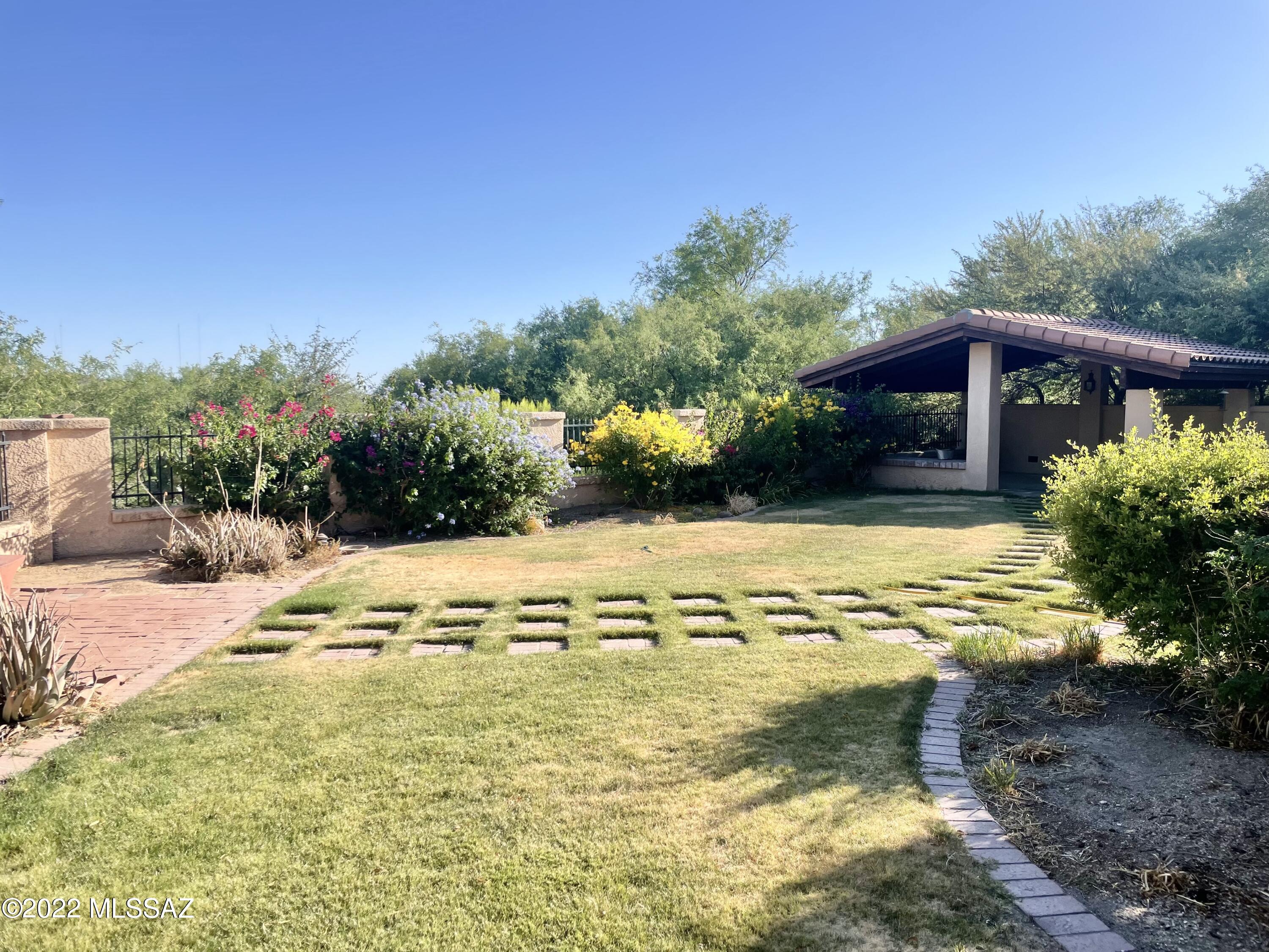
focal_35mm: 26
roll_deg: +0.2
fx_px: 953
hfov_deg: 67.3
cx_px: 634
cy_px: 476
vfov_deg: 53.1
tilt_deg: -4.3
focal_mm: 4.2
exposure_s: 1/1715
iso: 32
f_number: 1.6
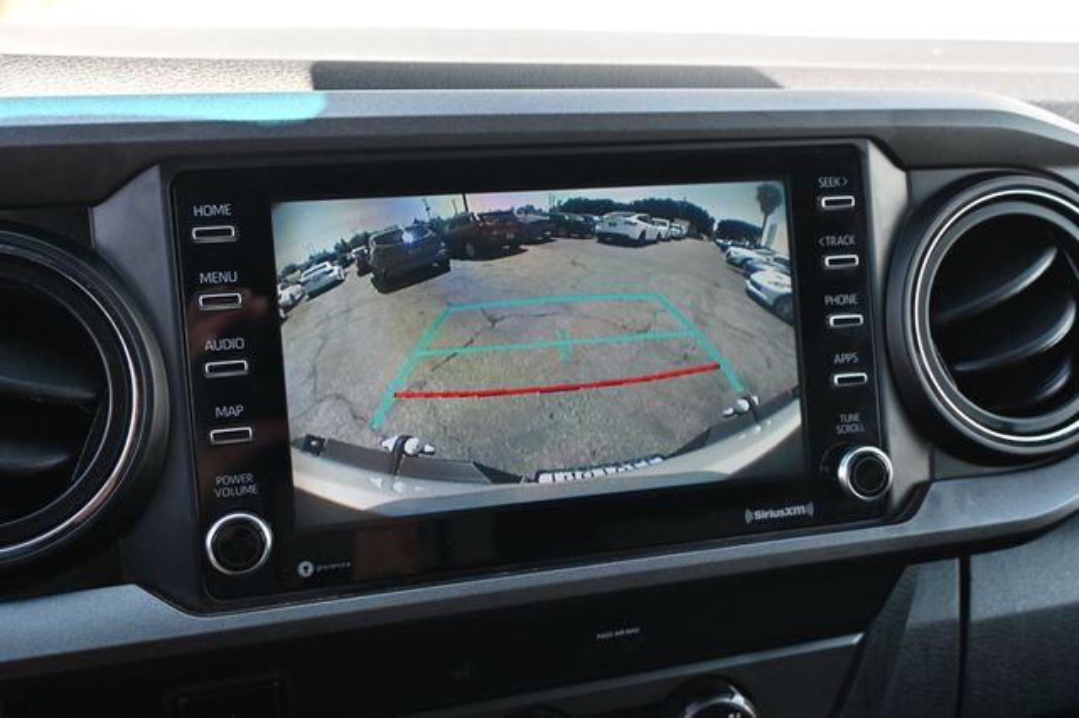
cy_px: 359
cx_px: 540
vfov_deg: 38.3
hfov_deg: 55.1
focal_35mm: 34
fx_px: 1033
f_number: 4.2
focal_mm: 23
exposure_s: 1/125
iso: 560
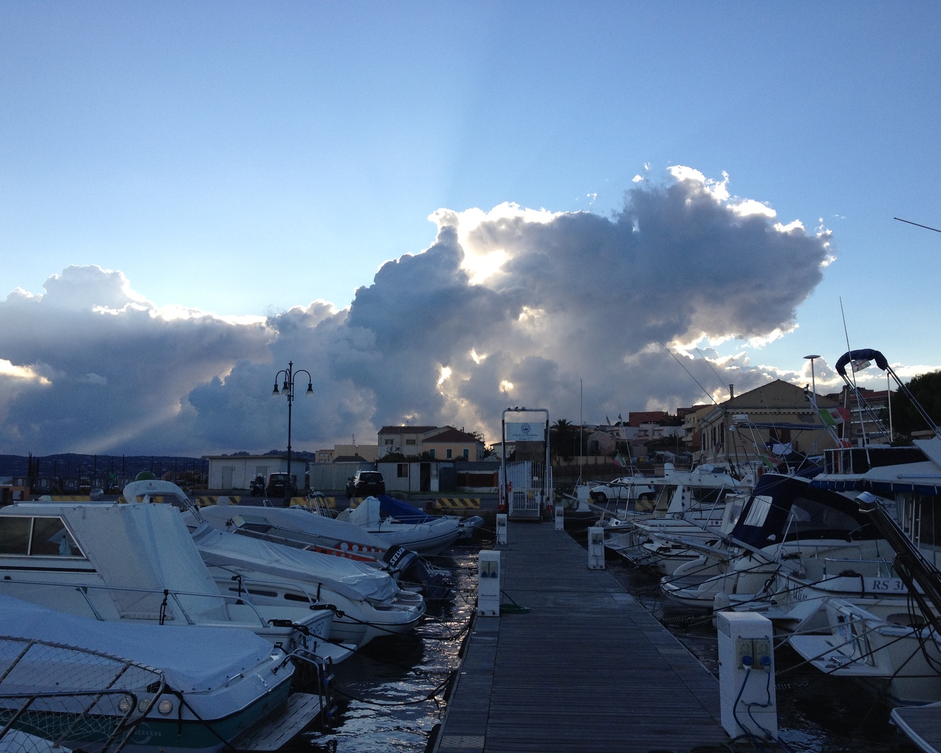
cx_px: 474
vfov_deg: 40.1
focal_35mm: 37
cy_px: 382
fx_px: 1031
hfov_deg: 49.1
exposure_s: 1/1104
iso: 64
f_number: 2.4
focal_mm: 4.28
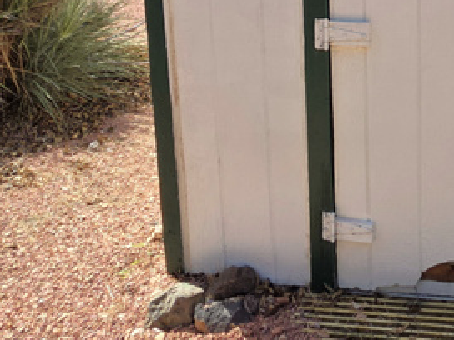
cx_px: 446
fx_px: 525
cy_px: -10
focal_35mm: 40
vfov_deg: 32.7
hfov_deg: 41.3
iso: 80
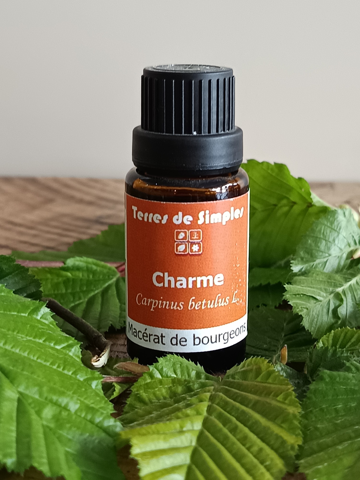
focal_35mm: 24
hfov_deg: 56.8
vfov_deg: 71.6
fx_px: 333
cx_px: 180
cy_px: 240
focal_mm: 5.31
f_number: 1.7
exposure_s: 1/50
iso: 874
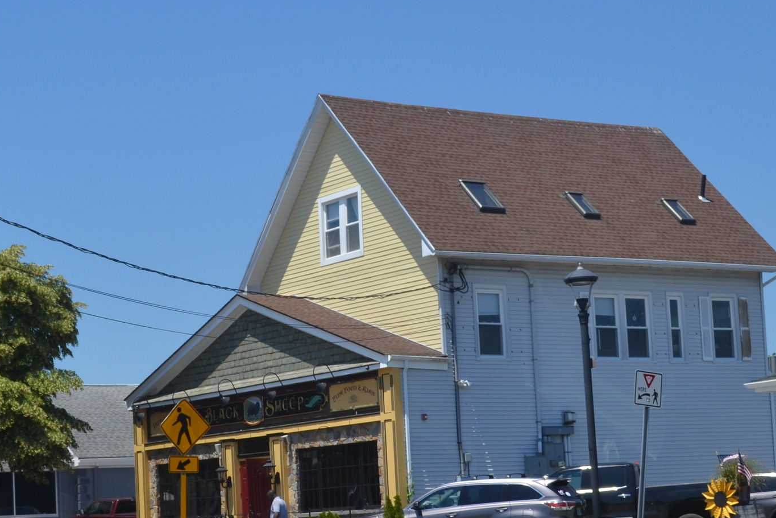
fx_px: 1746
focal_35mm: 81
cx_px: 312
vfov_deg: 16.8
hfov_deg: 25.0
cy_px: 355
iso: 100
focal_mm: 24
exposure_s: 1/250
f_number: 8
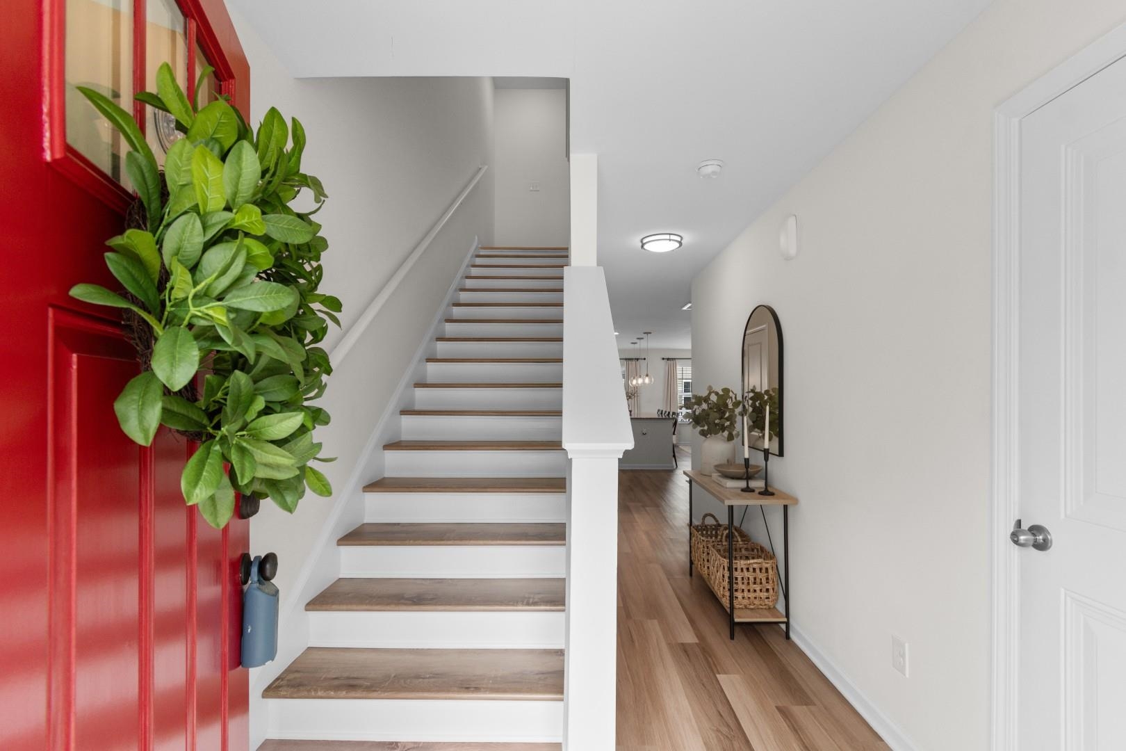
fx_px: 469
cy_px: 376
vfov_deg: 77.3
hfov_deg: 100.4
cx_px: 563
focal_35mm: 15
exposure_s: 1/5
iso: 100
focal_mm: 10
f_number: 4.5
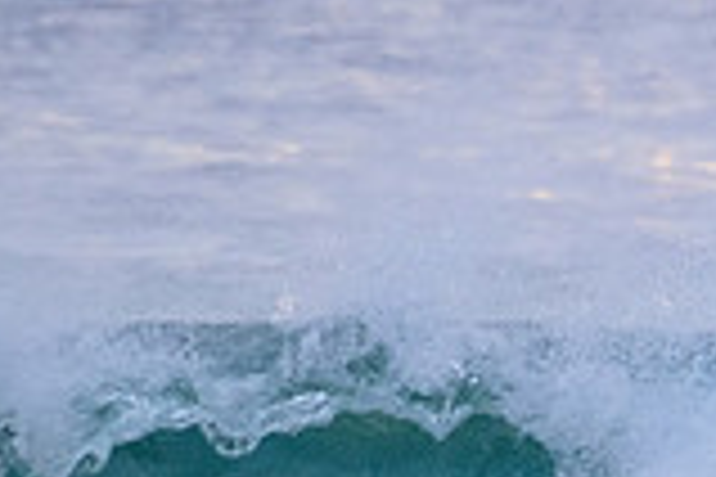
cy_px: 421
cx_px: 1292
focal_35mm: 2916
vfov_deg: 0.5
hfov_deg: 0.7
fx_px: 57991
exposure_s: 1/125
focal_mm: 800
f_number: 11
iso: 4500
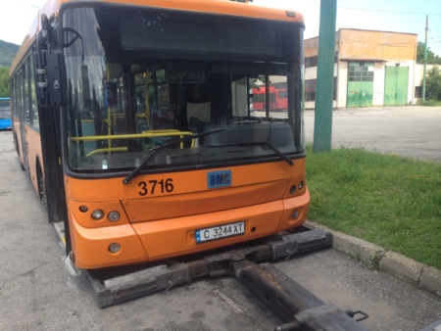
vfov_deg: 43.0
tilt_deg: -10.1
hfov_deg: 55.3
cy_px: 166
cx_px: 220
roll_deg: +0.2
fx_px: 421
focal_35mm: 33
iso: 50
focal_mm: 4.12
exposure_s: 1/427
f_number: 2.4
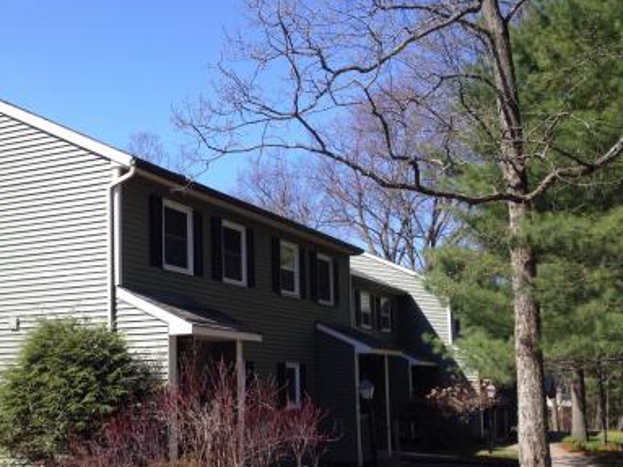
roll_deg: +0.5
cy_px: 310
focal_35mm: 53
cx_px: 184
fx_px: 954
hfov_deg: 35.6
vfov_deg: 27.4
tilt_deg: +2.4
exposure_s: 1/1104
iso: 50
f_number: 2.4
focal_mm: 4.28
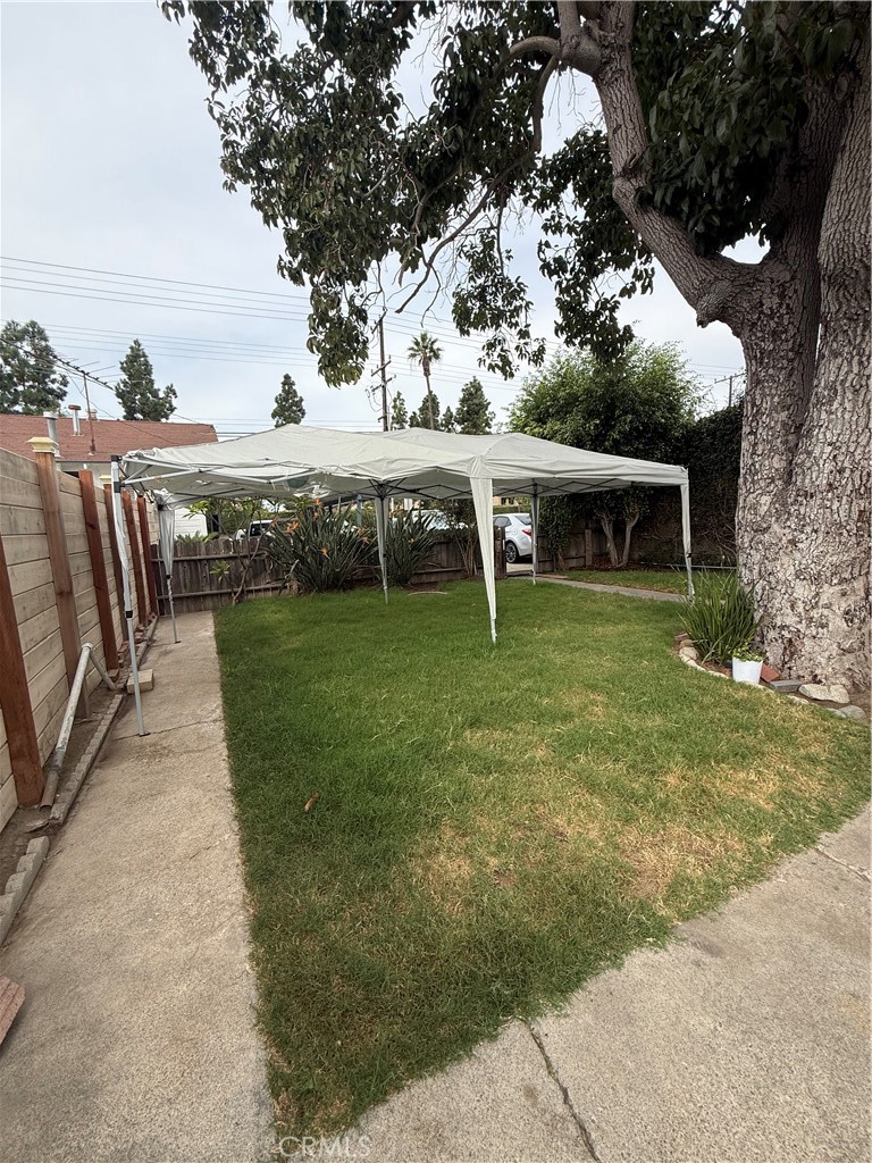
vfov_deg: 102.1
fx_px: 470
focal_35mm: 14
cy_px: 582
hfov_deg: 85.7
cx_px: 436
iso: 50
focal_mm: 2.22
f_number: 2.2
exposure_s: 1/799
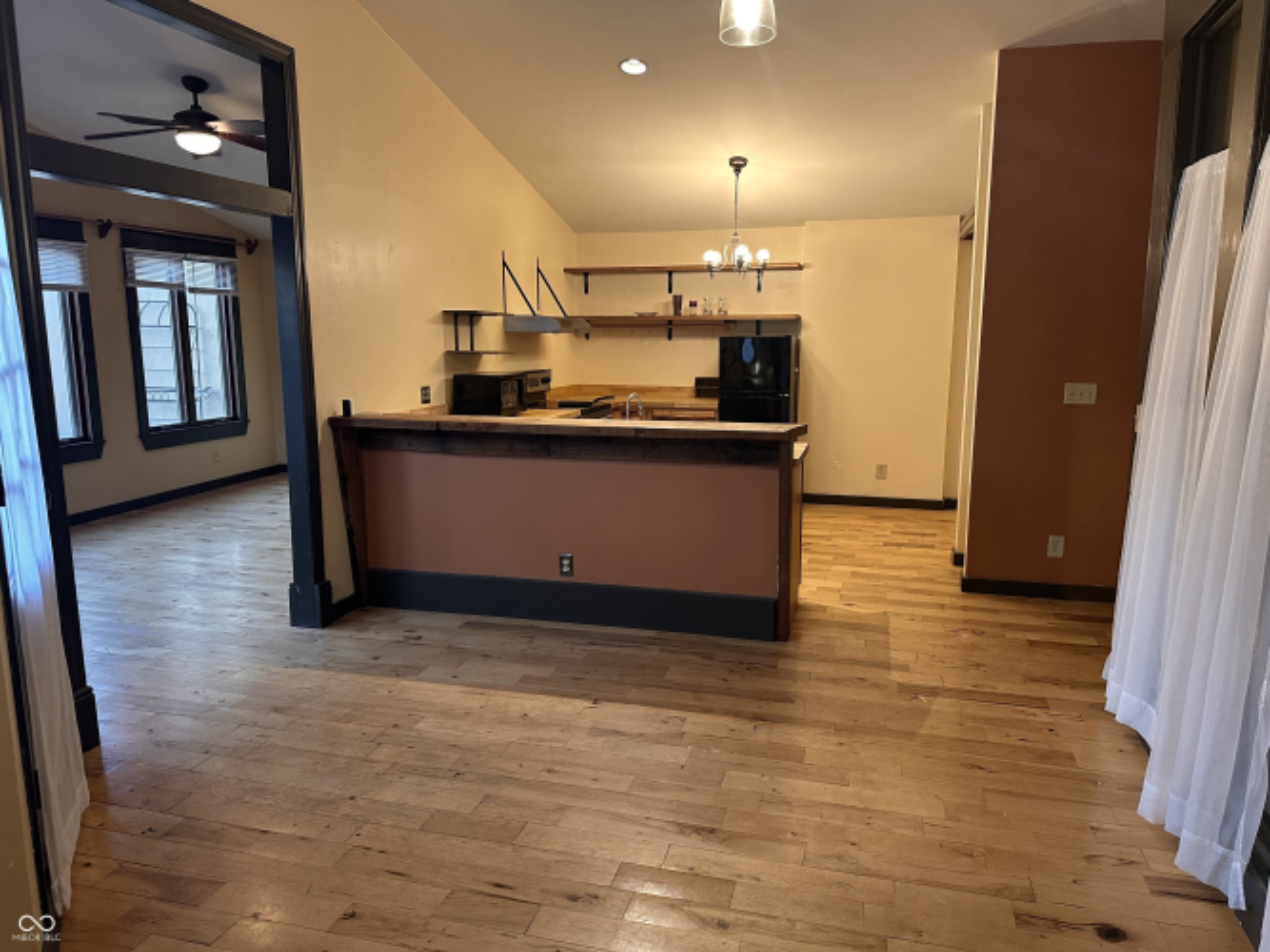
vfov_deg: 56.8
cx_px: 635
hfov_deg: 71.6
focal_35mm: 24
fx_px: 880
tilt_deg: -9.4
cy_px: 476
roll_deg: +0.0
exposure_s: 1/60
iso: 320
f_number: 1.78
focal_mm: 6.86
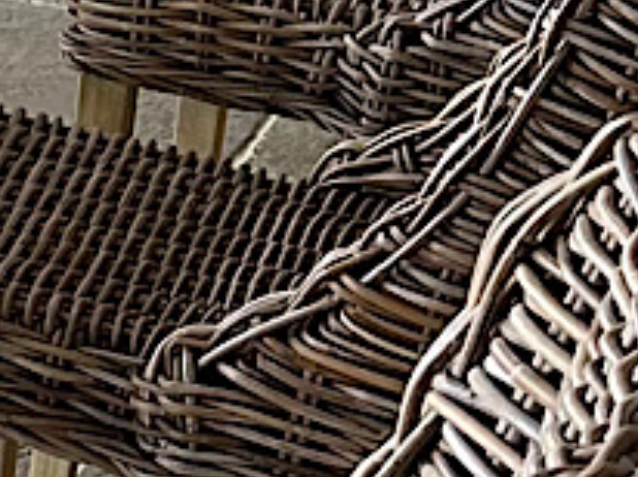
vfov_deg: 8.4
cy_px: -101
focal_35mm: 175
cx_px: -1641
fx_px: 3222
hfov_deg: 8.3
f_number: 1.78
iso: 80
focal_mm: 6.86
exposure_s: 1/458
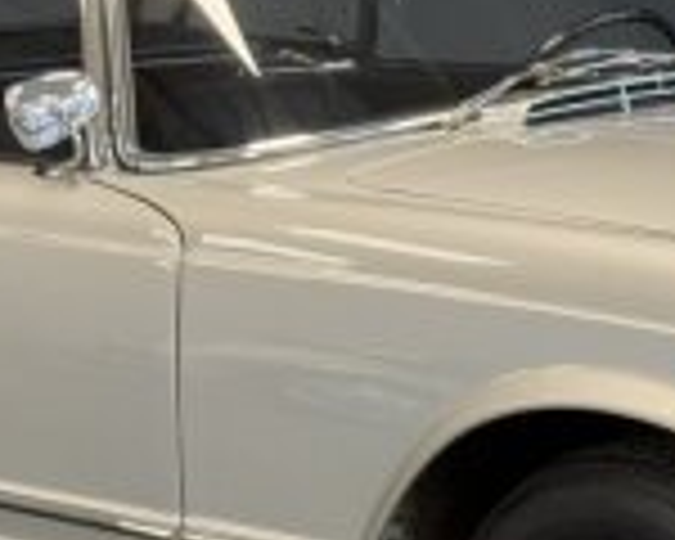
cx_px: 454
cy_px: 400
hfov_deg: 9.6
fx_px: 3995
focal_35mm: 200
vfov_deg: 7.7
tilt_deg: -9.8
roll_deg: +0.7
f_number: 1.78
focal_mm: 6.76
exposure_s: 1/50
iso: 200
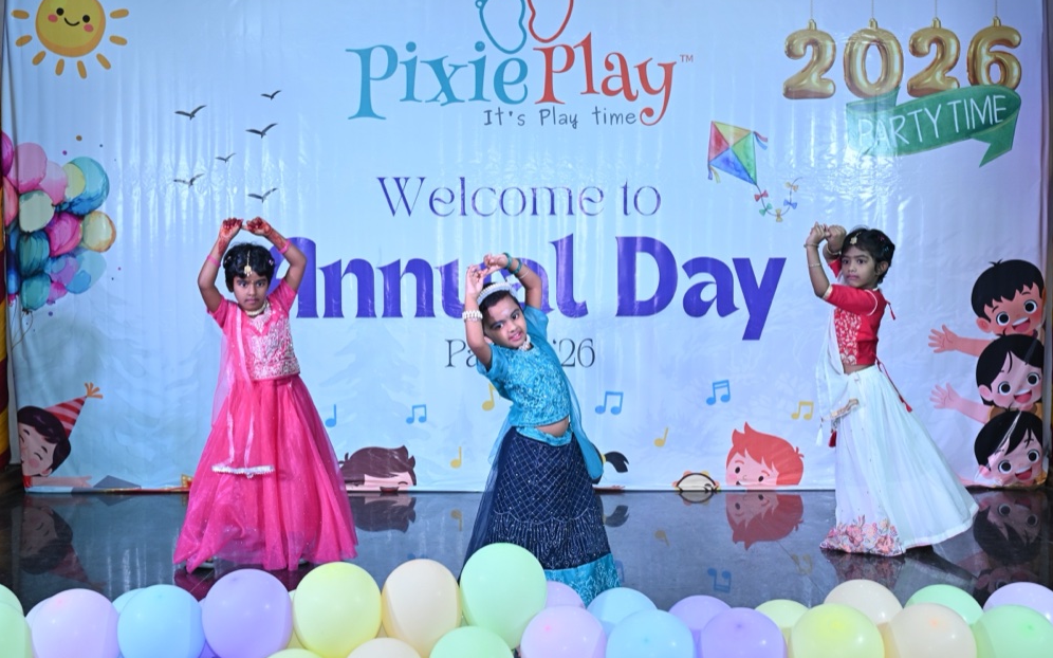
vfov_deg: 29.2
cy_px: 342
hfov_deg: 45.3
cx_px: 526
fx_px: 1262
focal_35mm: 44
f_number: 7.1
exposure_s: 1/160
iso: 800
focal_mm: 43
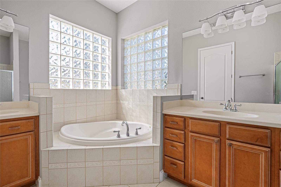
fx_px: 125
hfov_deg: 96.7
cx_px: 140
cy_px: 94
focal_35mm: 16
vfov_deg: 73.7
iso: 400
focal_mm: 16
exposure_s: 1/1250
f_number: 8
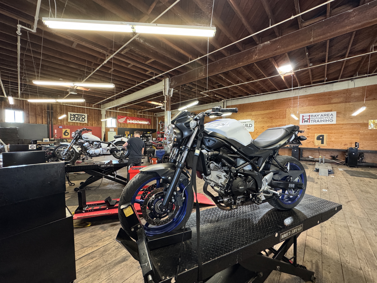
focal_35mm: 14
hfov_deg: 102.1
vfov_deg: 85.7
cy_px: 142
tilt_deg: -2.5
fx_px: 152
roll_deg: -0.8
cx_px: 188
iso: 400
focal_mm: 2.22
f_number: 2.2
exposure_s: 1/60
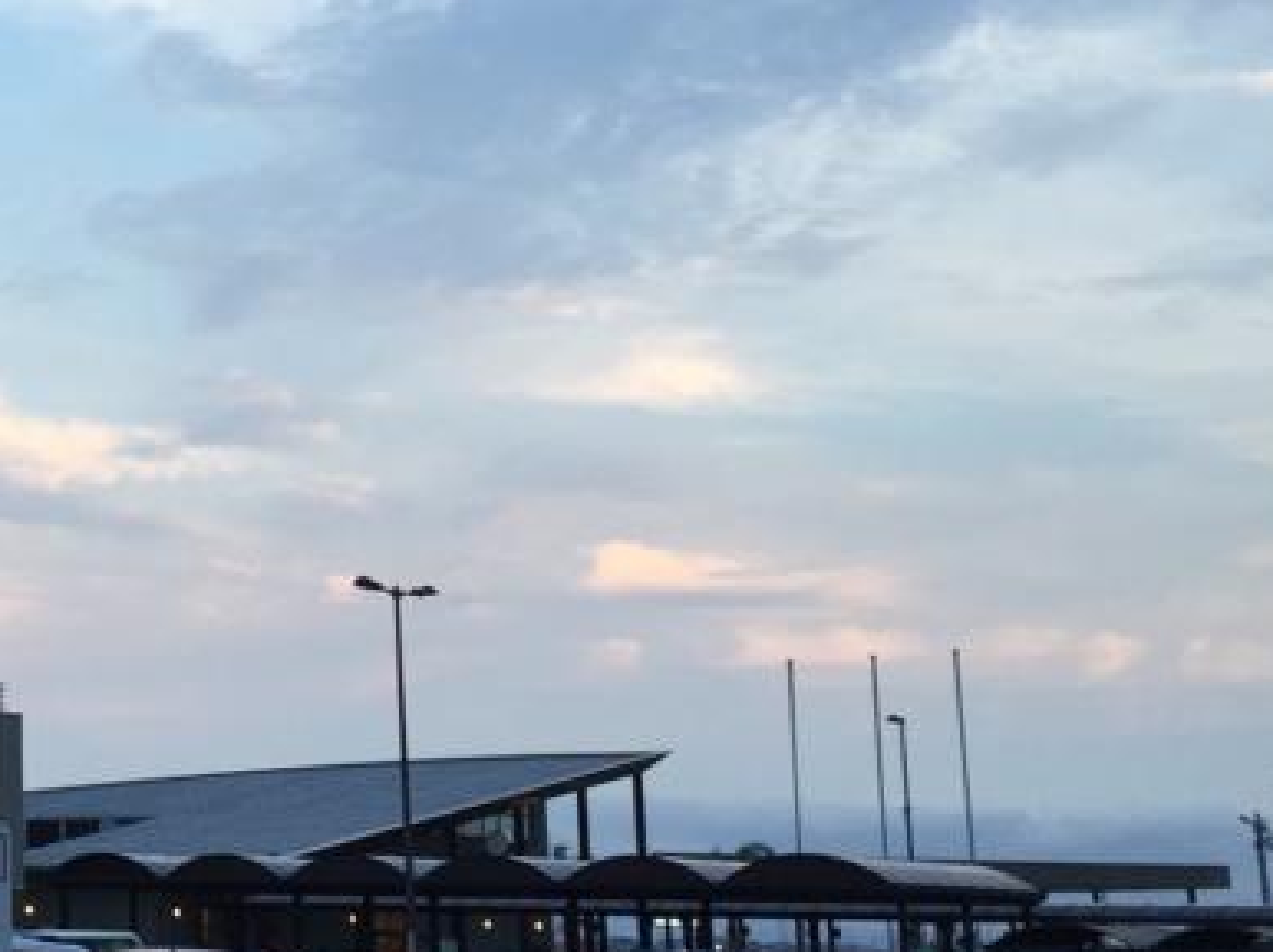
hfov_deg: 22.7
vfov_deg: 19.1
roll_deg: -1.8
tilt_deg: +13.3
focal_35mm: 77
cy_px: 313
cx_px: -373
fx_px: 2830
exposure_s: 1/120
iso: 40
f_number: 2.2
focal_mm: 4.15
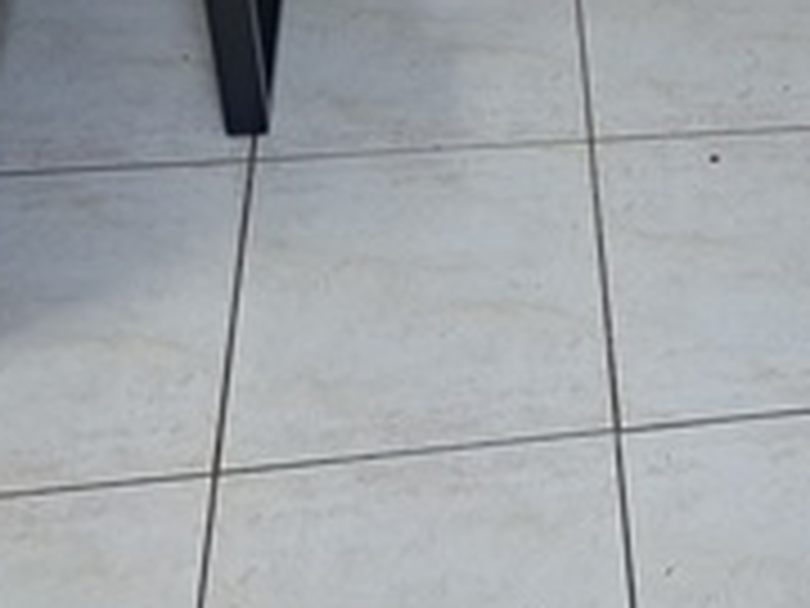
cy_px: -115
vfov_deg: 22.2
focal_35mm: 61
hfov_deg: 29.5
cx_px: 821
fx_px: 1427
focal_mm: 5.23
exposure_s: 1/40
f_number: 1.8
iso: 320
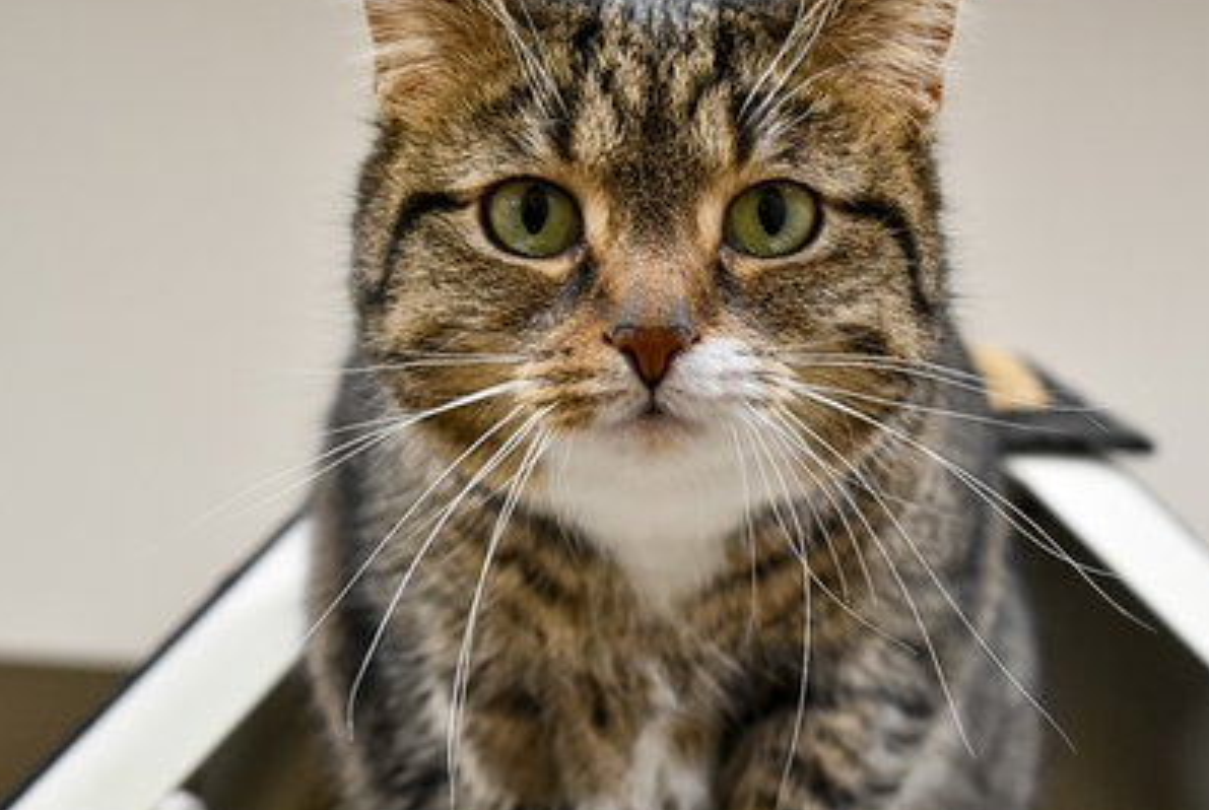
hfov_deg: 19.8
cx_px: 748
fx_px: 3464
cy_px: 438
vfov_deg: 13.3
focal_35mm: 103
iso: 3200
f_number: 5.6
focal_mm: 55
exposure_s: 1/125
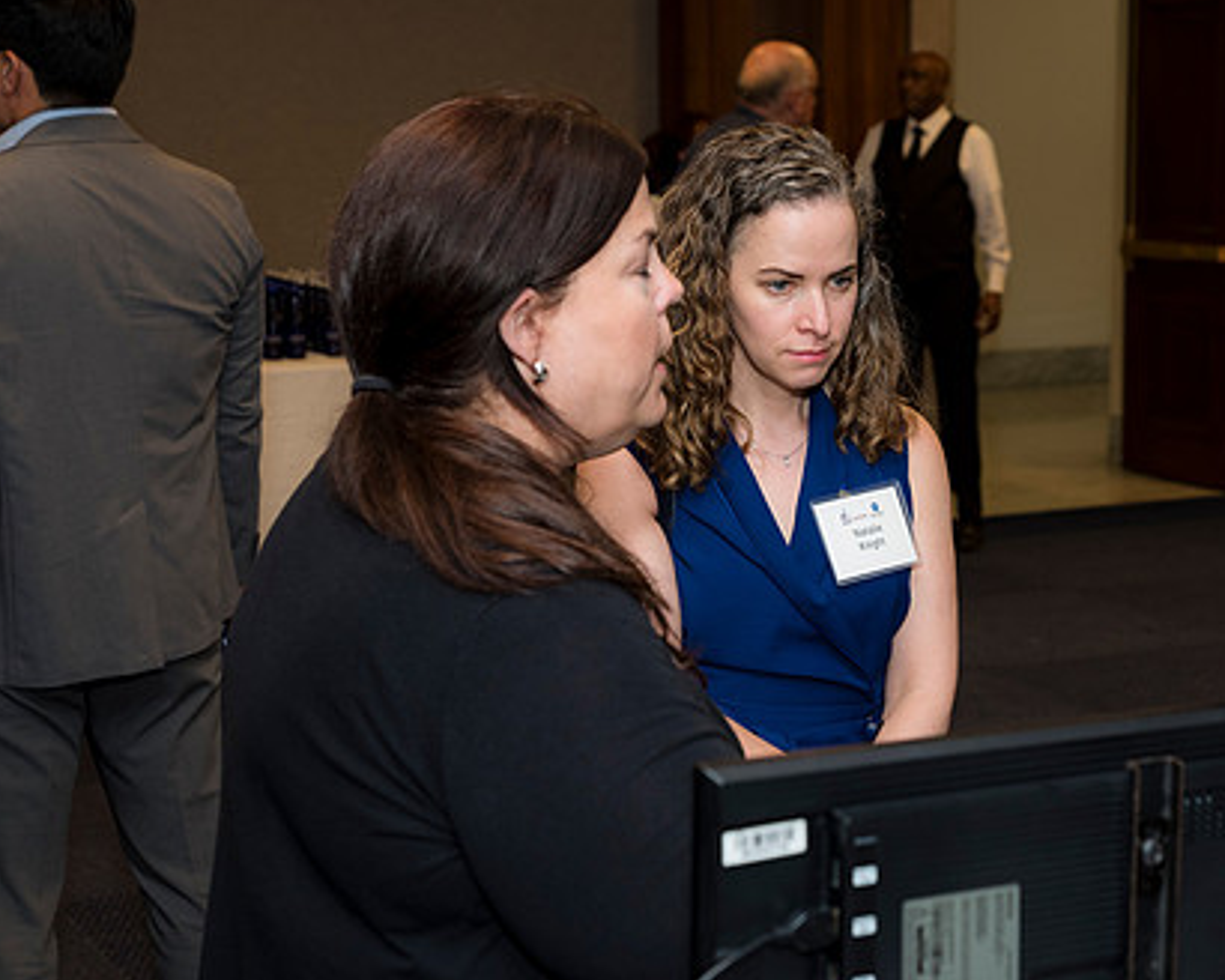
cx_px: 771
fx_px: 2647
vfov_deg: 21.0
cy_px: 435
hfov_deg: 26.0
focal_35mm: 73
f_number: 5
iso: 800
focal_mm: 55
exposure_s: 1/125
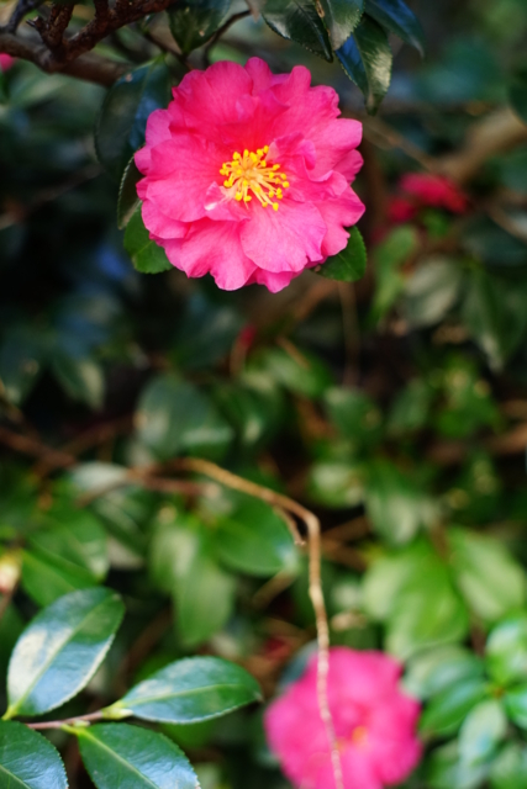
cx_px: 264
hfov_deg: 27.0
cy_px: 394
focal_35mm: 50
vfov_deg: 39.6
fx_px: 1097
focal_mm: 50
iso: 1250
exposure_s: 1/200
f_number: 2.8
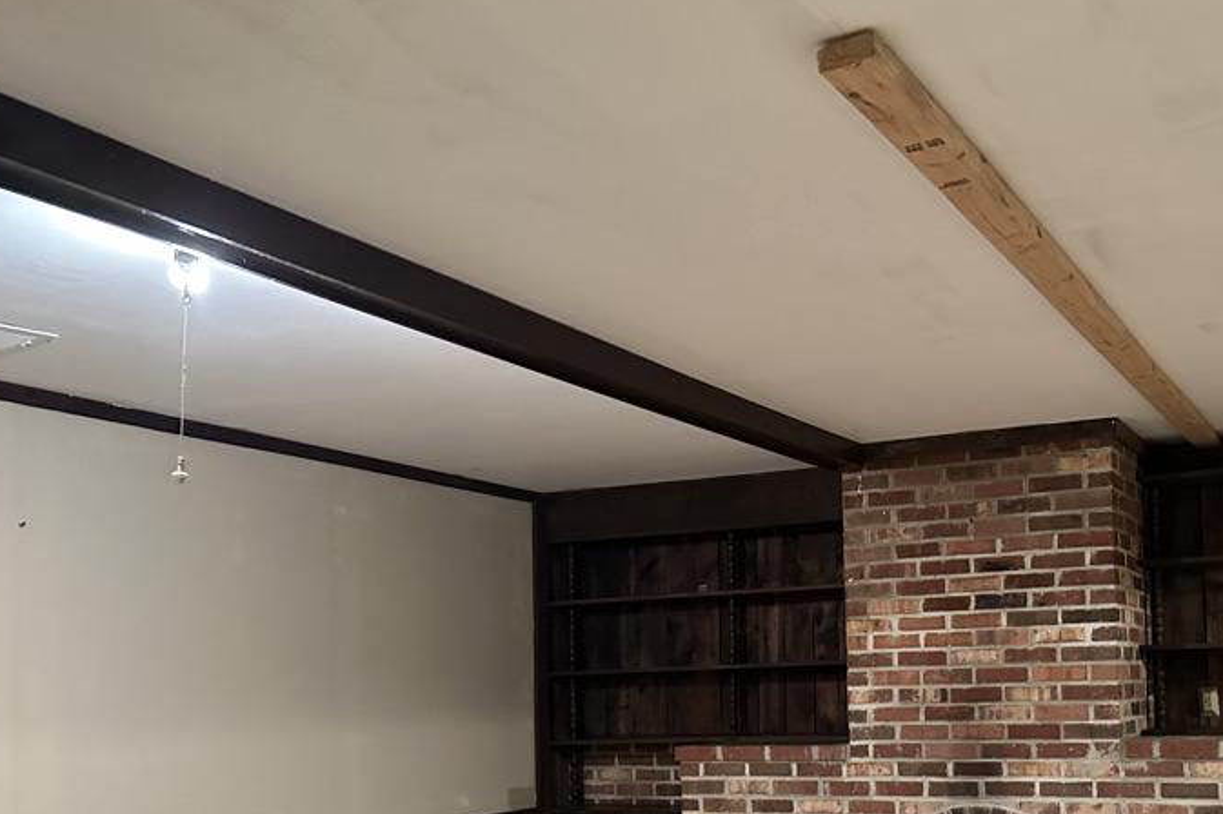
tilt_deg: +3.6
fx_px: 1290
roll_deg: +1.3
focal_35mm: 38
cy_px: 645
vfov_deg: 34.0
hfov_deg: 49.8
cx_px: 818
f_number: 1.78
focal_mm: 6.86
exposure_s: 1/30
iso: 1000
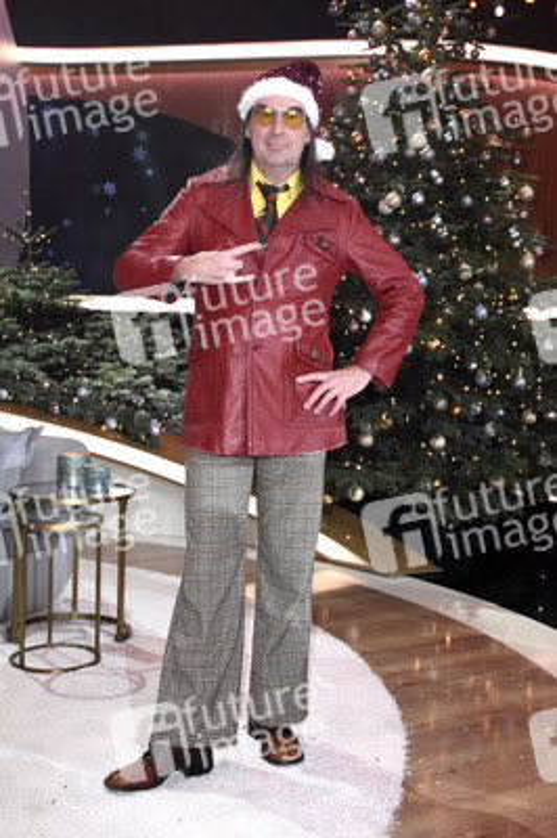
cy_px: 419
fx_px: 941
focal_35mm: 40
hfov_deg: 33.0
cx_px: 278
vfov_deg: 48.0
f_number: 6.3
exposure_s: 1/100
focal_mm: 27
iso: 1600
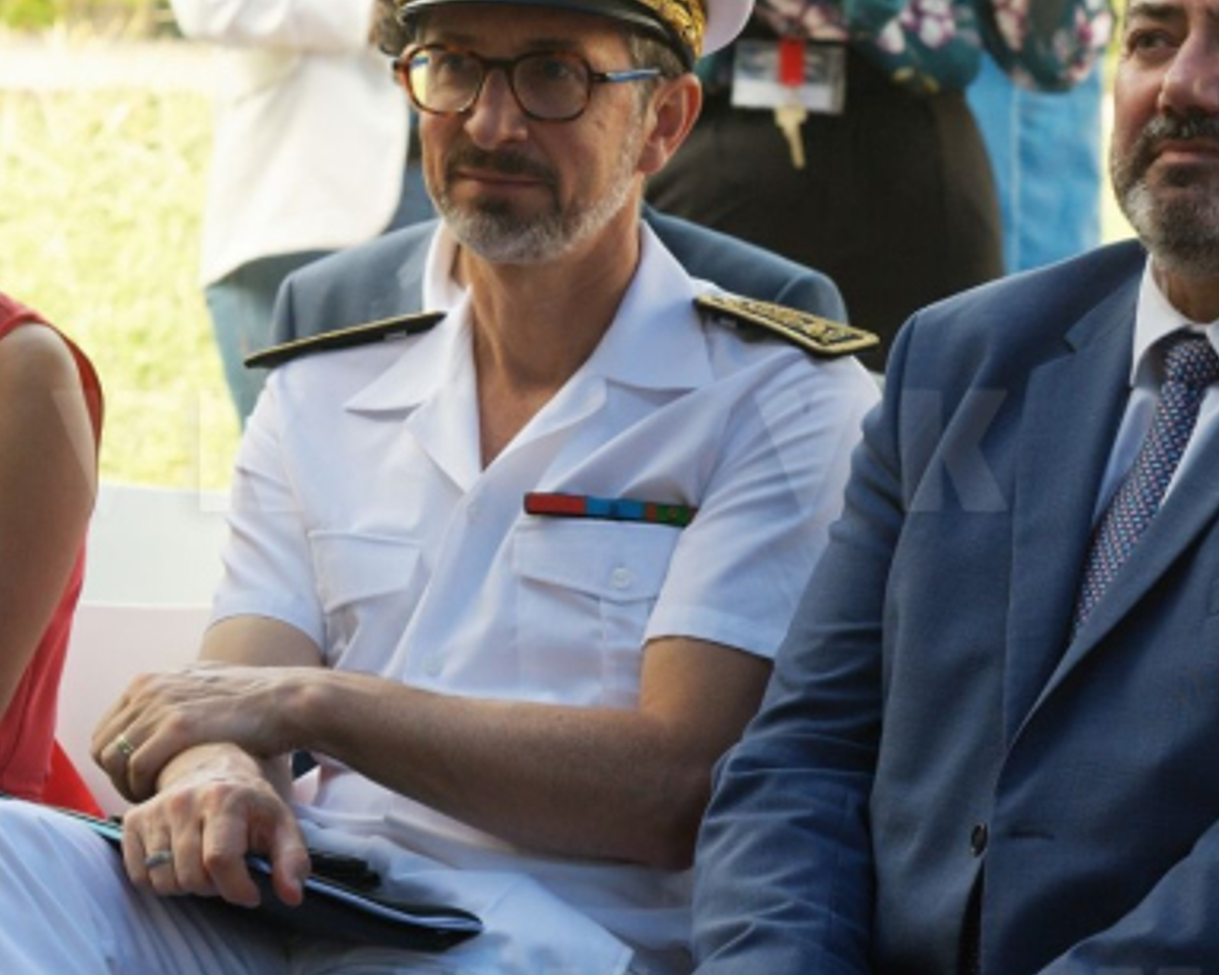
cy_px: 567
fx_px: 11073
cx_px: 1219
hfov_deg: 6.3
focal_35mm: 307
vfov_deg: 5.0
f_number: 6.3
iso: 500
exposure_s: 1/160
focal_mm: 105
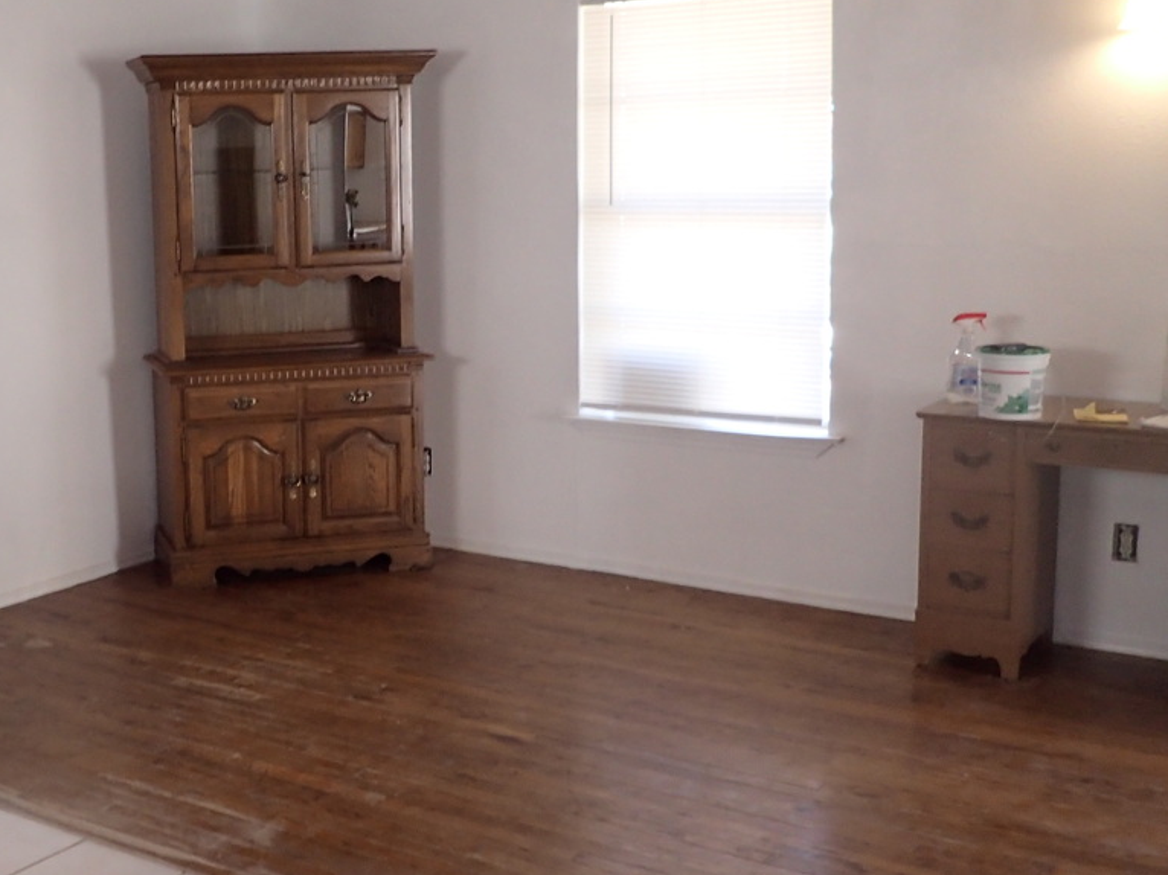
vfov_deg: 30.8
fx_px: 1585
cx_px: 204
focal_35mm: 47
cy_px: 399
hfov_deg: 38.6
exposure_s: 1/50
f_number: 2
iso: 200
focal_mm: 4.5
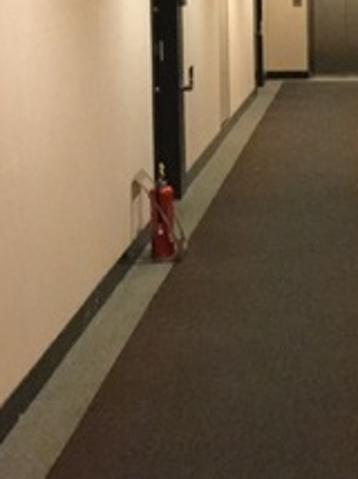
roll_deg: +0.5
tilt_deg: -4.7
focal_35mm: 87
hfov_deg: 16.8
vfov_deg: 22.1
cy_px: 69
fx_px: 1202
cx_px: 286
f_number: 2.4
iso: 640
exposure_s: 1/15
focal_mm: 3.3
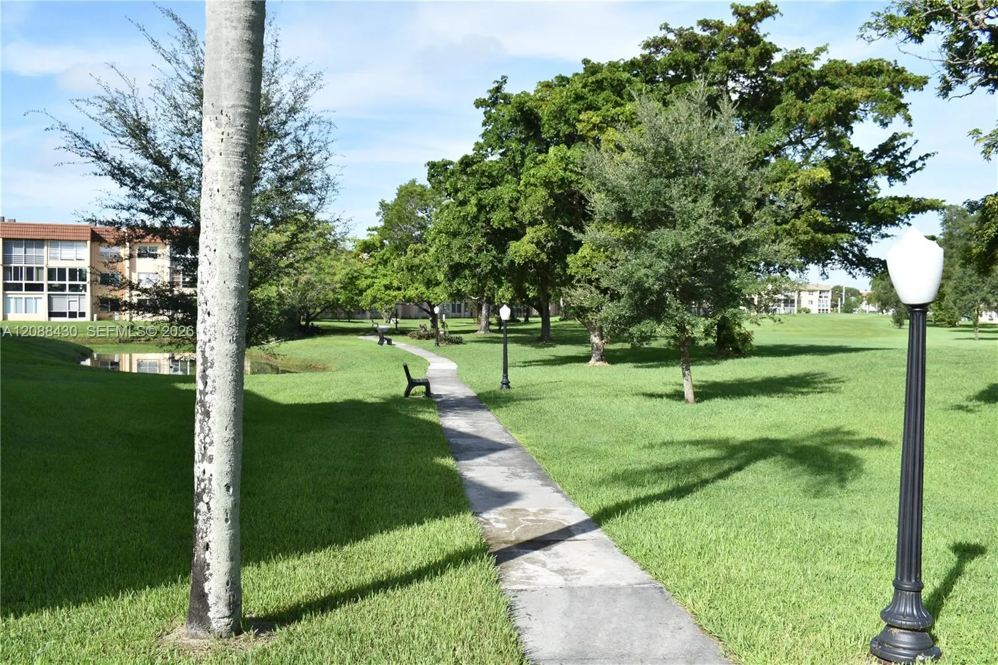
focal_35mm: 33
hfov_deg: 57.2
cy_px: 332
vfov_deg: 40.0
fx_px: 915
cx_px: 499
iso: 125
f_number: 8
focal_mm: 22
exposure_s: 1/250
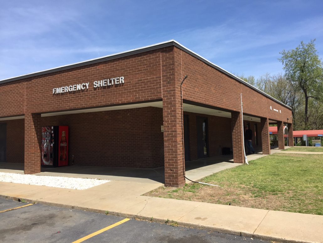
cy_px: 122
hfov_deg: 61.6
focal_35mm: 29
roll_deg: +1.4
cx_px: 162
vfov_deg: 48.2
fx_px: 271
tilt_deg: +4.5
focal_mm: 4.15
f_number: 2.2
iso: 32
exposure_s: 1/1522
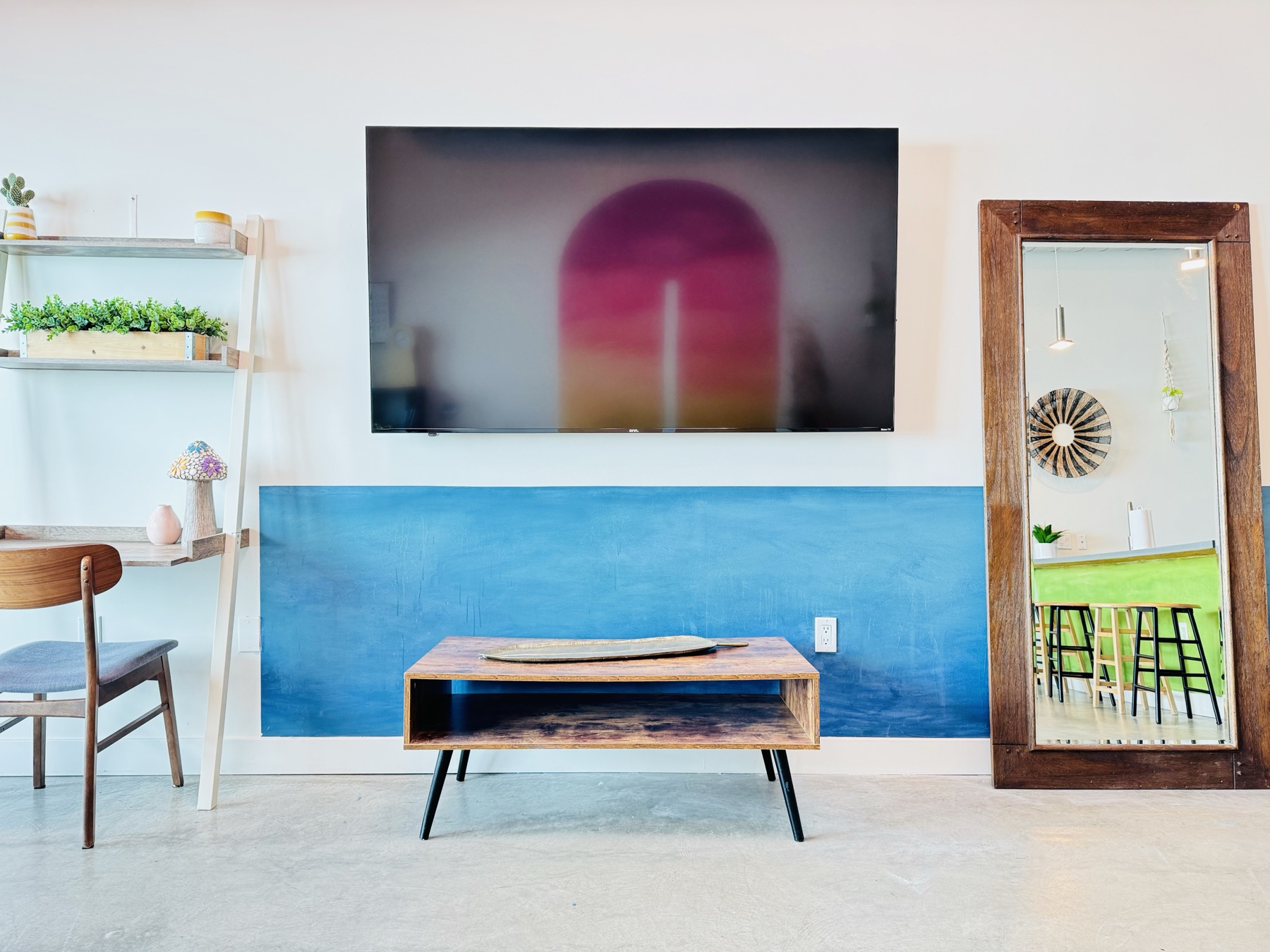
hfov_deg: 71.6
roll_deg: -0.1
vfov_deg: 56.8
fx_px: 881
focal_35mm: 24
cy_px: 476
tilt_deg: +0.1
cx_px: 635
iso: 160
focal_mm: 6.86
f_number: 1.78
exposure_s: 1/60
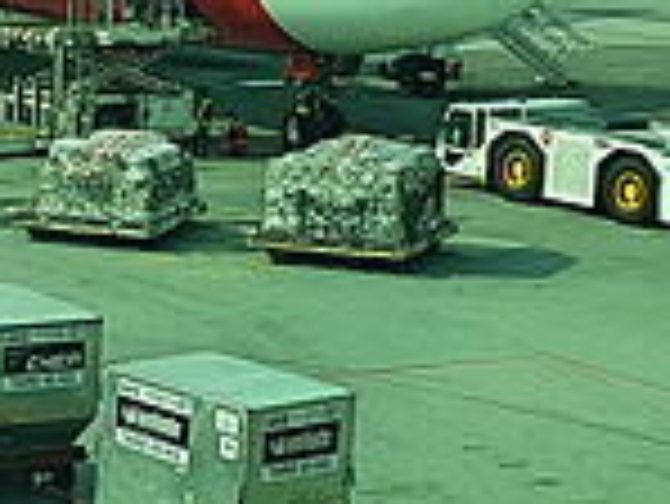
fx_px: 1956
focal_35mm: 101
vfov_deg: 14.6
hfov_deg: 18.8
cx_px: -31
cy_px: 106
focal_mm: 4.2
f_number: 1.7
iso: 40
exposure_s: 1/1002
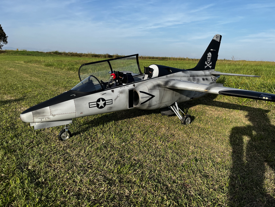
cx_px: 138
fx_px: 207
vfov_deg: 53.1
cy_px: 104
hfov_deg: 67.3
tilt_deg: -12.7
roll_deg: -2.1
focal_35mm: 26
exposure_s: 1/2513
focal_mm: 5.1
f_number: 1.6
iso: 50
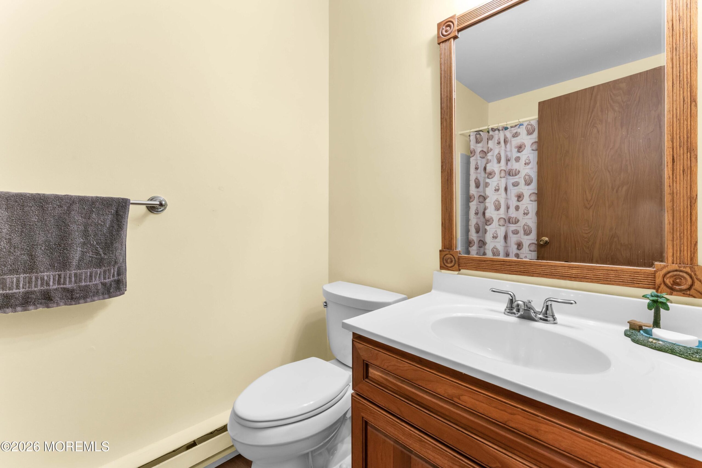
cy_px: 234
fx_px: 300
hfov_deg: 98.9
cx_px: 351
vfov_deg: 75.9
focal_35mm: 15
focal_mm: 15.4
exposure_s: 1/4
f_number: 13
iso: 400
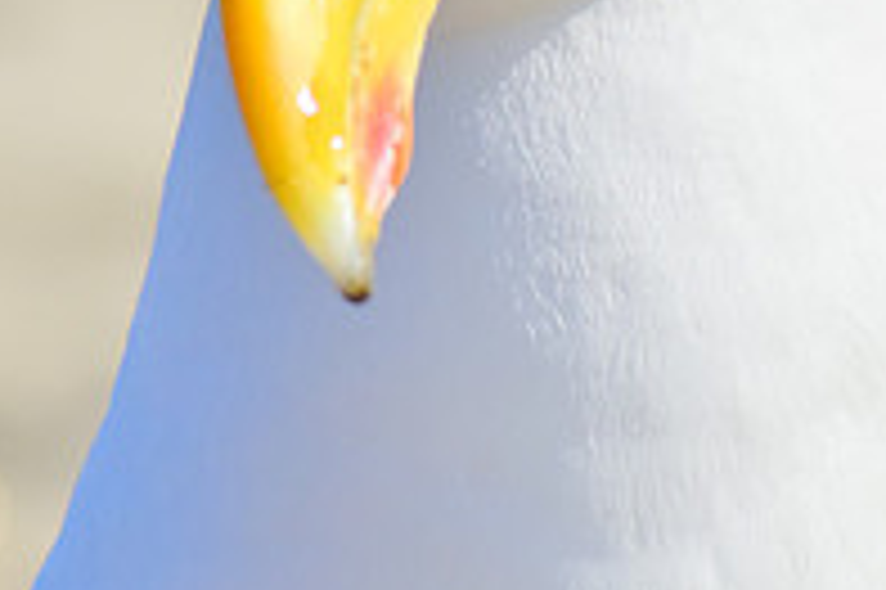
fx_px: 23951
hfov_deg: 2.1
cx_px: 423
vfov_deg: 1.4
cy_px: -133
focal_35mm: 974
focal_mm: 220
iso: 400
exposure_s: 1/1000
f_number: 16
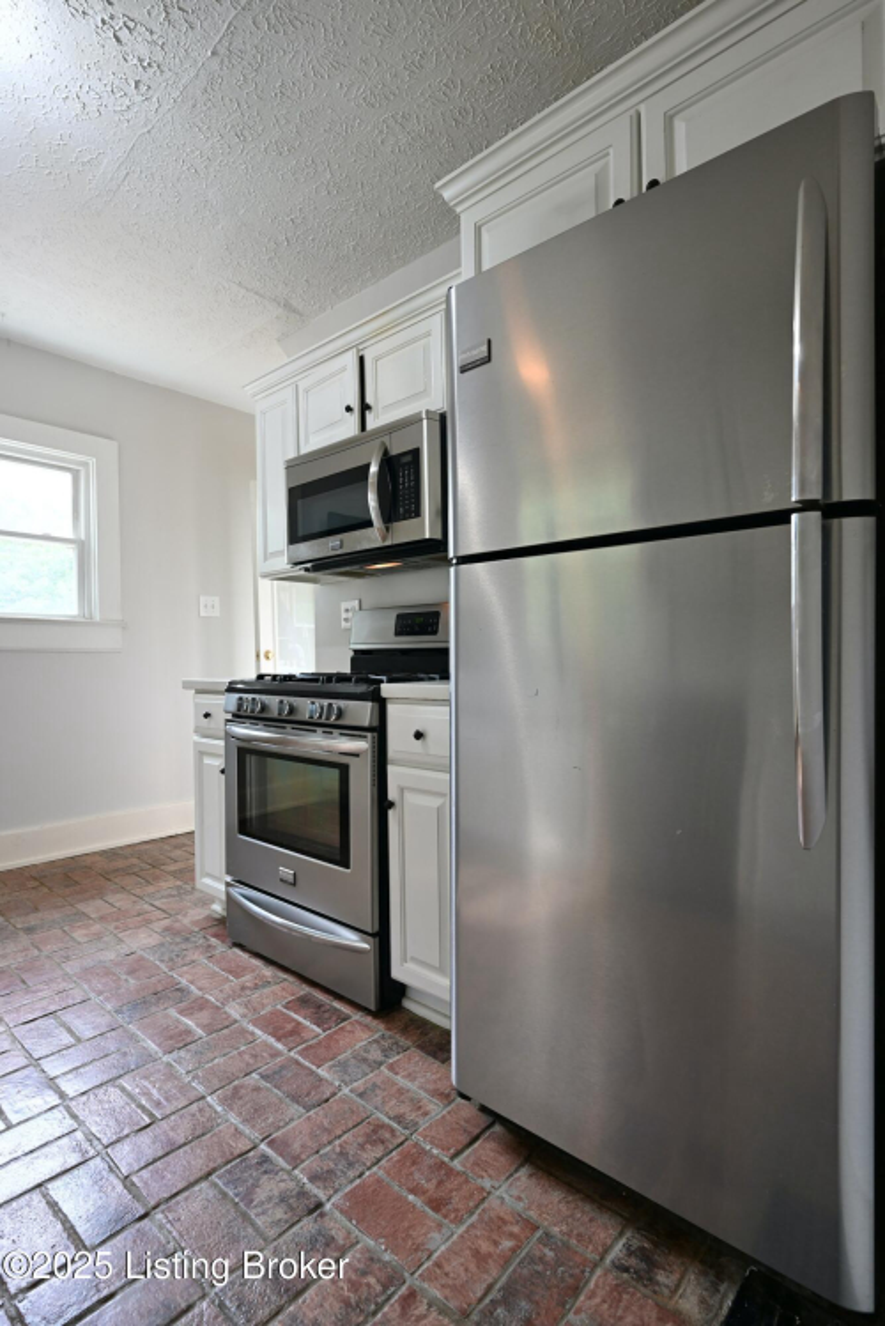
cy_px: 663
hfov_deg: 67.4
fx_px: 663
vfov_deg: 90.0
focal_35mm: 18
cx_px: 442
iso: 160
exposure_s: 1/10
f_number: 5.6
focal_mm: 18
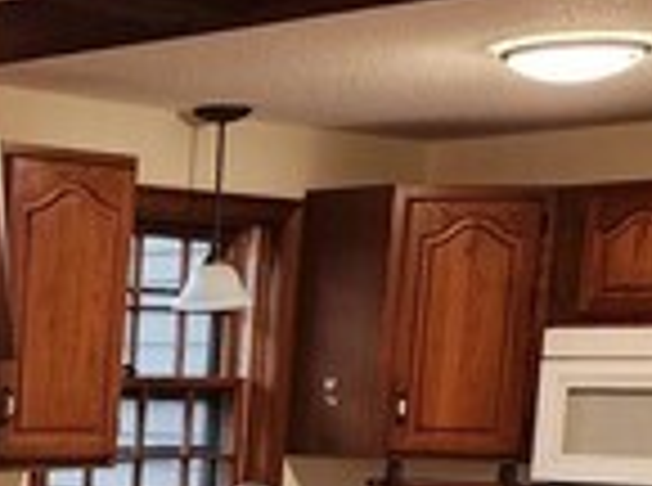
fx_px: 1992
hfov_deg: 17.2
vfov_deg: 13.1
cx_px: -245
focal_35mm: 106
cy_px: 752
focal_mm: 6.4
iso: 320
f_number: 1.8
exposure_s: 1/120
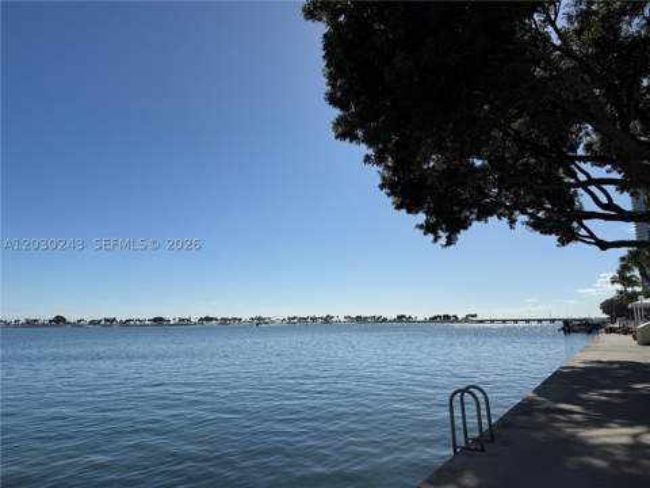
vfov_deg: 56.8
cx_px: 325
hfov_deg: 71.6
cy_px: 244
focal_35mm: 24
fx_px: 451
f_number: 1.78
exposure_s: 1/11905
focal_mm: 6.76
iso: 80
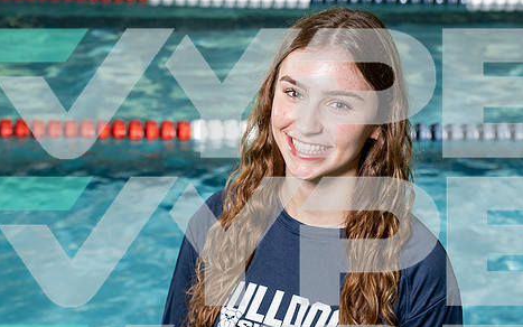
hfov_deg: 20.0
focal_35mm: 104
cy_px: 303
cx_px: 237
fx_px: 1483
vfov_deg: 12.5
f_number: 5
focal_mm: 55
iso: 400
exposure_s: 1/250
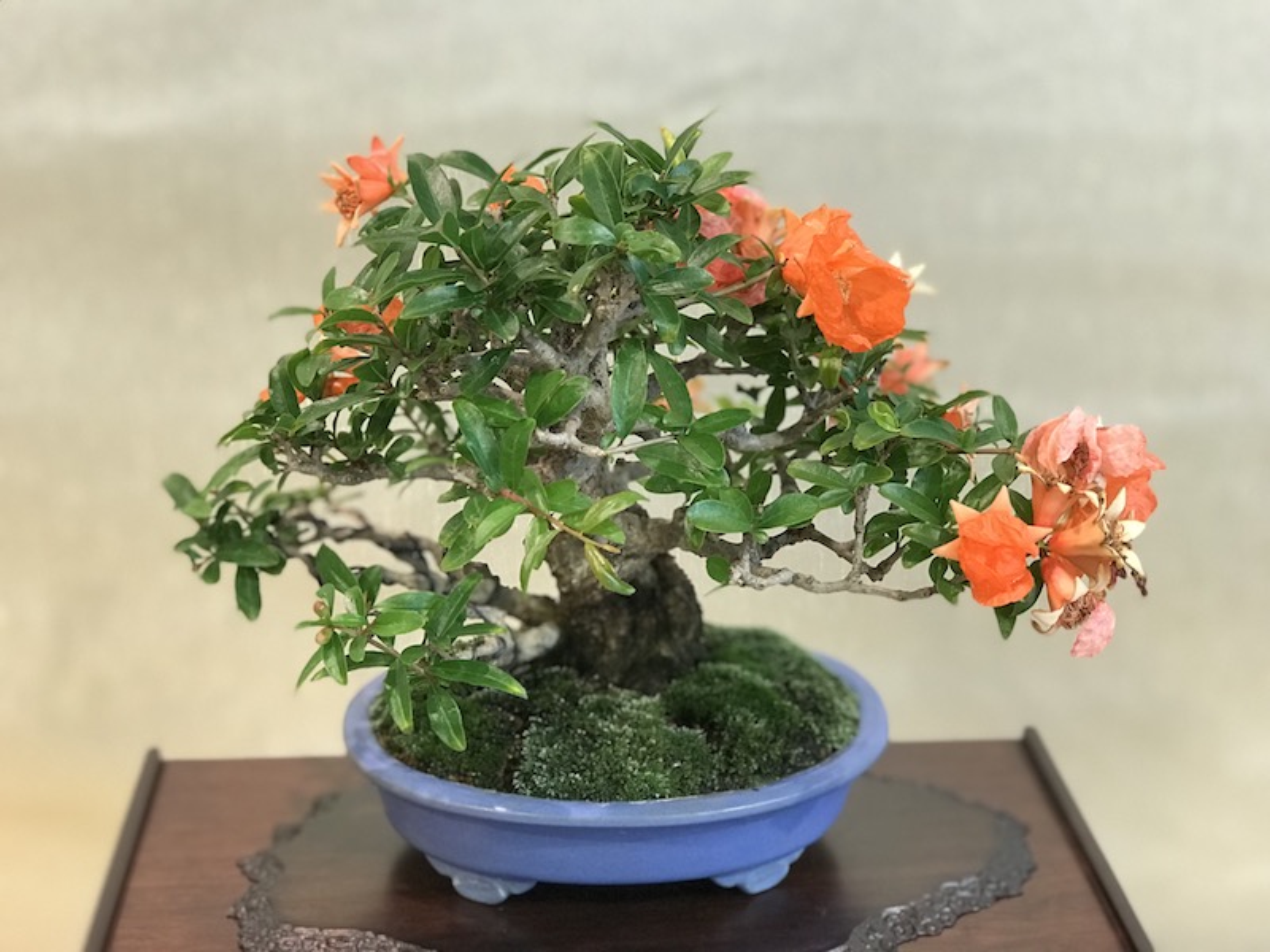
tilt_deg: -19.4
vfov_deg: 25.7
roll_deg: +0.2
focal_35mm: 57
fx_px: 2091
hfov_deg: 33.8
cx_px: 635
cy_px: 476
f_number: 2.8
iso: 125
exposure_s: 1/50
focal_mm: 6.6
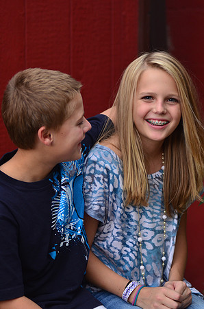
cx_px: 102
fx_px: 1178
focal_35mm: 138
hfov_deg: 9.9
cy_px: 154
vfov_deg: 14.9
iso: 400
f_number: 2.8
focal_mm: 92
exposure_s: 1/160
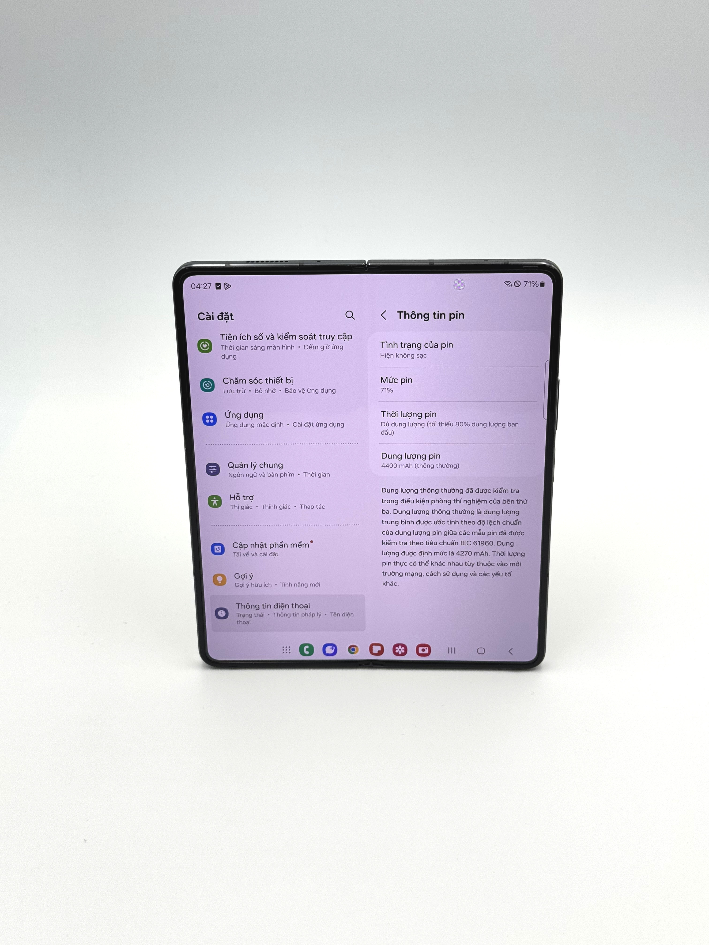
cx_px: 354
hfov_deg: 30.3
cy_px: 472
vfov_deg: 39.7
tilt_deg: -29.5
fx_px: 1311
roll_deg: +0.8
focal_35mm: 48
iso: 64
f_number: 1.78
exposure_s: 1/377
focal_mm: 6.76
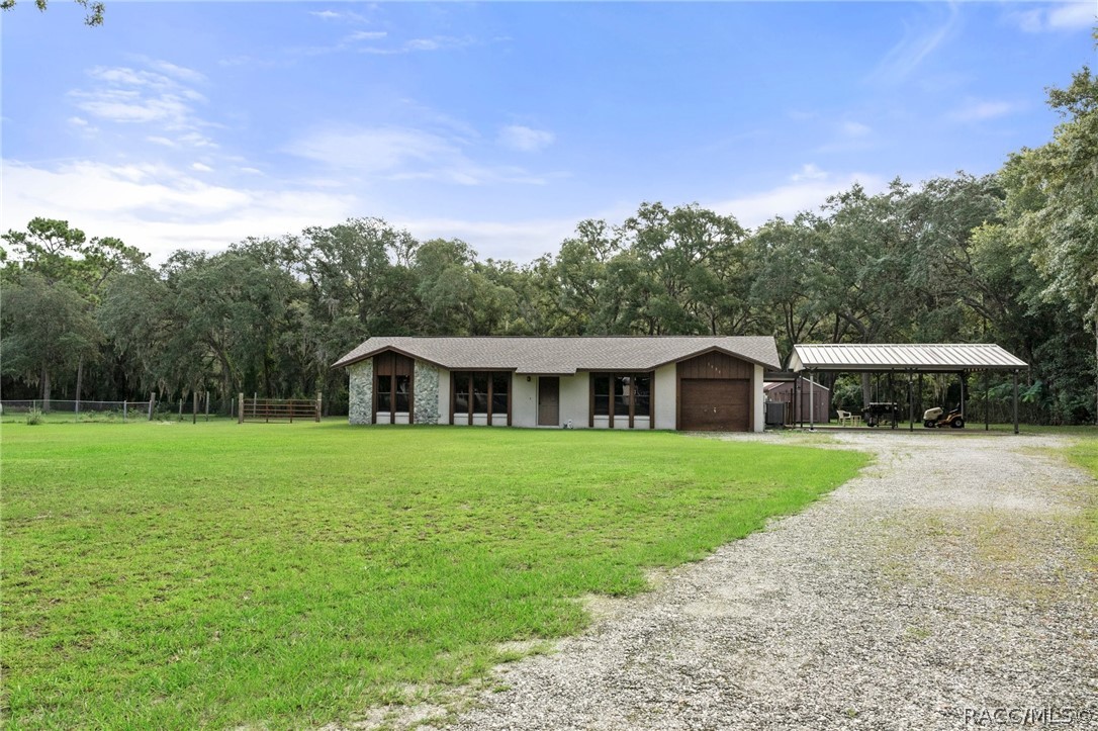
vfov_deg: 43.6
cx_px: 549
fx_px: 915
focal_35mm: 30
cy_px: 366
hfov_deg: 62.0
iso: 640
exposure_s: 1/500
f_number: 9
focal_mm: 20
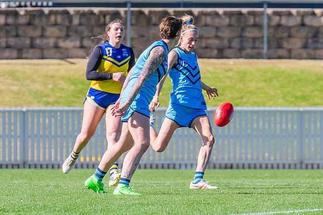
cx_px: 164
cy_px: 114
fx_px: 8277
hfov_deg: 2.2
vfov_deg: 1.5
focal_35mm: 923
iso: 800
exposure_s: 1/1250
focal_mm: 420
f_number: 9
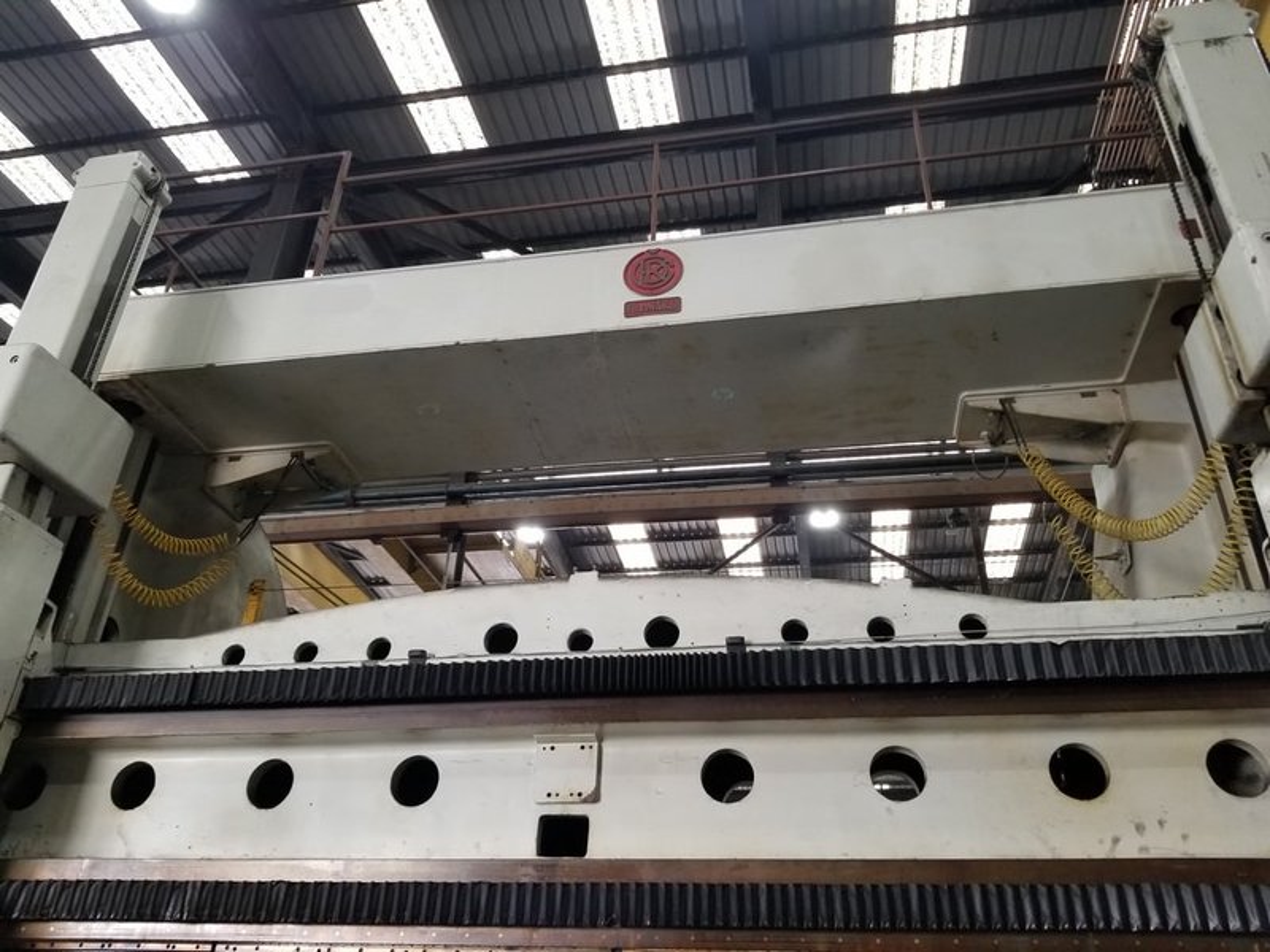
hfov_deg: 67.3
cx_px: 635
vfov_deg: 53.1
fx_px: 954
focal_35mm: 26
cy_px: 476
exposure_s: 1/60
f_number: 1.7
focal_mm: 4.3
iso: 125
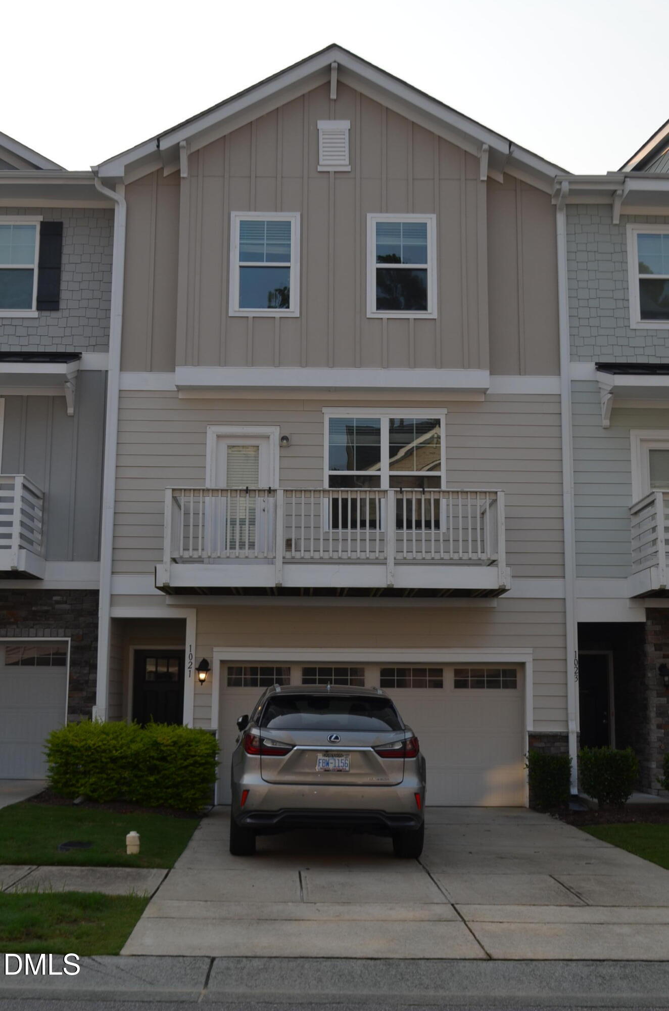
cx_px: 334
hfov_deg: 34.1
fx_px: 1092
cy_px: 506
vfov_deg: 49.6
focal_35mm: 39
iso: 180
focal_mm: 26
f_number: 8
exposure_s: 1/250
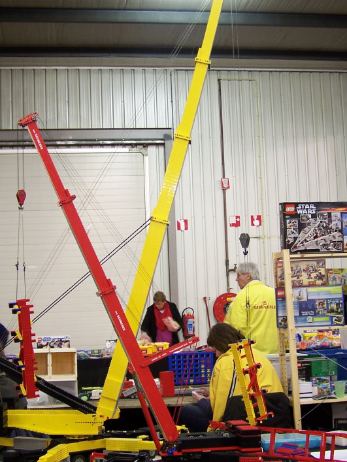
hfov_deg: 26.6
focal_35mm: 55
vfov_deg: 34.9
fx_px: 734
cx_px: 174
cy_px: 240
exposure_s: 1/2
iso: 80
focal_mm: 6.3
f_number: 2.8
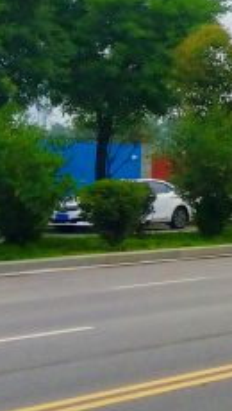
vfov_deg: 17.5
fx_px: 1318
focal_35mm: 121
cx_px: 648
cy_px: 54
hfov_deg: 8.7
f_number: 1.75
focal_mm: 4.28
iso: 100
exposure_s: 1/3499
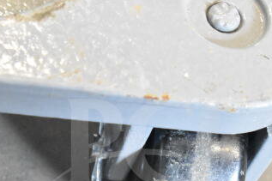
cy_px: 167
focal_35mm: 159
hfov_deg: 12.9
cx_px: 144
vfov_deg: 8.6
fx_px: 1200
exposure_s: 1/100
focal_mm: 55
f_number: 5.6
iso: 12800
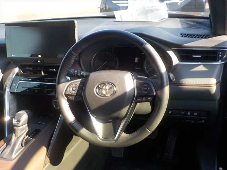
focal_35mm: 30
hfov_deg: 60.0
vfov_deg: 46.8
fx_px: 197
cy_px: 85
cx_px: 114
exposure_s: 1/100
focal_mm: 4.1
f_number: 3.3
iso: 125
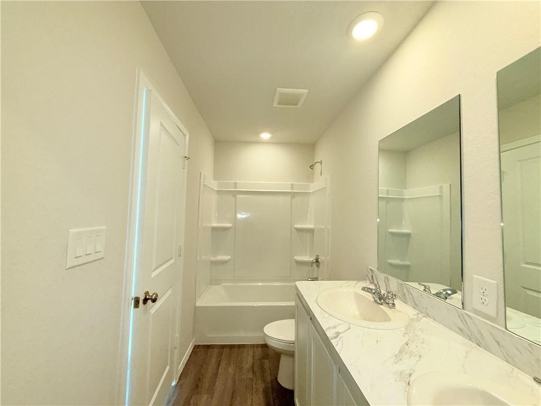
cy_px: 203
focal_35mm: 14
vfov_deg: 85.7
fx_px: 219
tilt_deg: +2.8
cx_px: 270
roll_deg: -1.3
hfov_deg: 102.1
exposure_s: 1/122
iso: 80
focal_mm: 2.22
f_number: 2.2
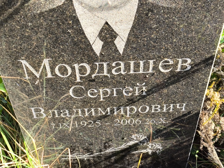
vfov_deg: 29.1
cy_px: 84
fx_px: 324
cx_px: 112
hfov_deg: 38.2
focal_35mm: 50
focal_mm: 4.71
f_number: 1.7
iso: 50
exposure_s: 1/157
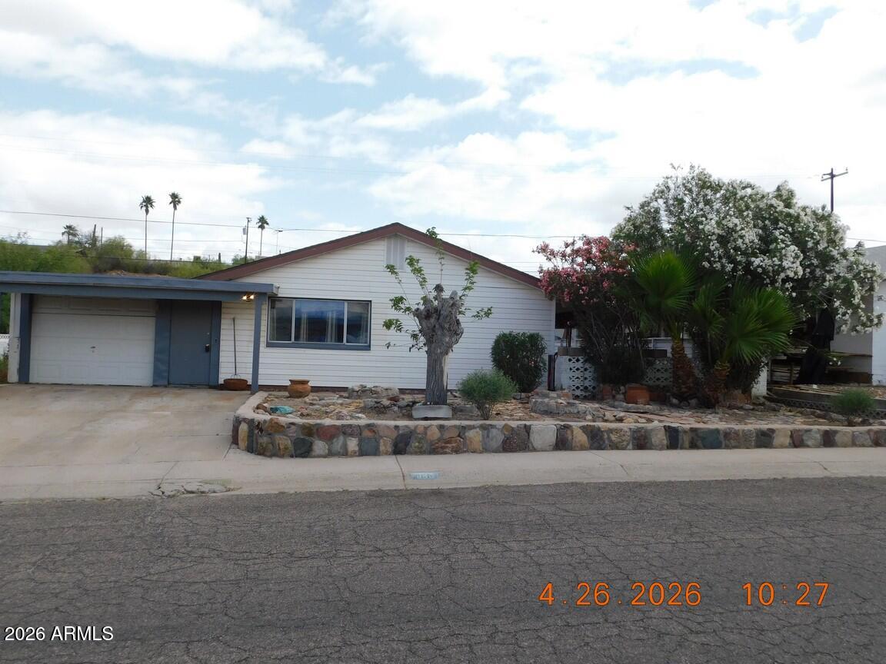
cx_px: 443
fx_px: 768
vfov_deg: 46.8
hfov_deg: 60.0
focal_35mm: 30
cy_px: 332
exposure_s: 1/1000
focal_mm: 5.3
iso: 125
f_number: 3.2
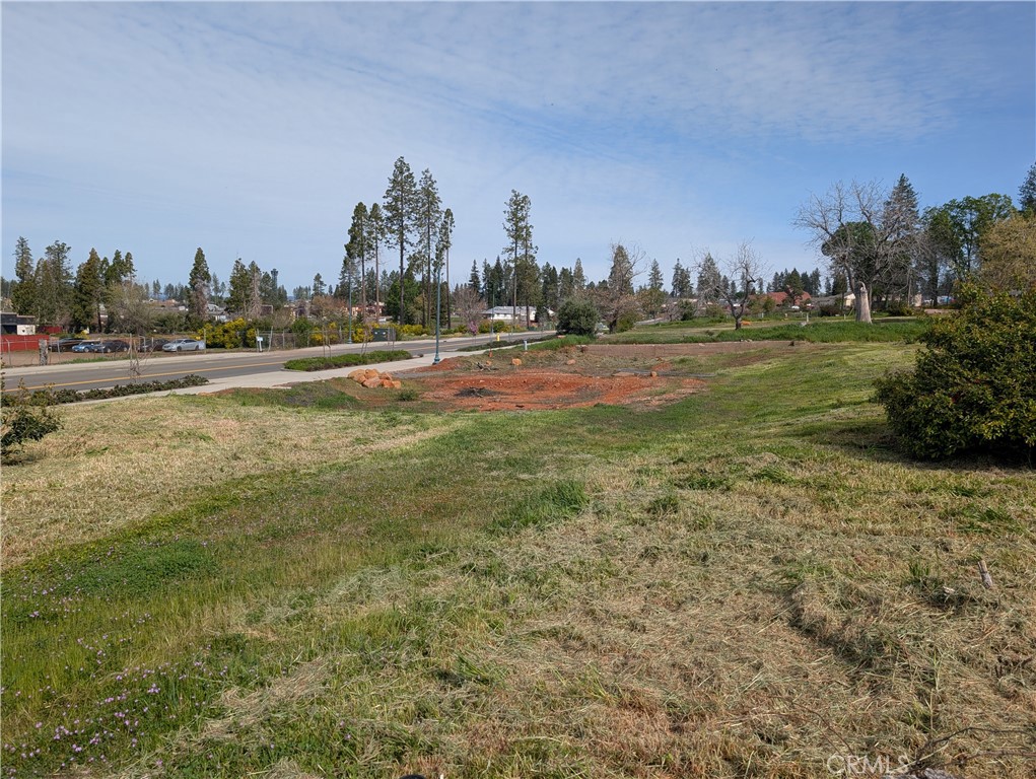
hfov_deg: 71.5
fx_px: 719
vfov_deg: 56.9
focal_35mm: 24
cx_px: 518
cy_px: 390
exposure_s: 1/1103
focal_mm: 6.9
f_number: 1.68
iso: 21
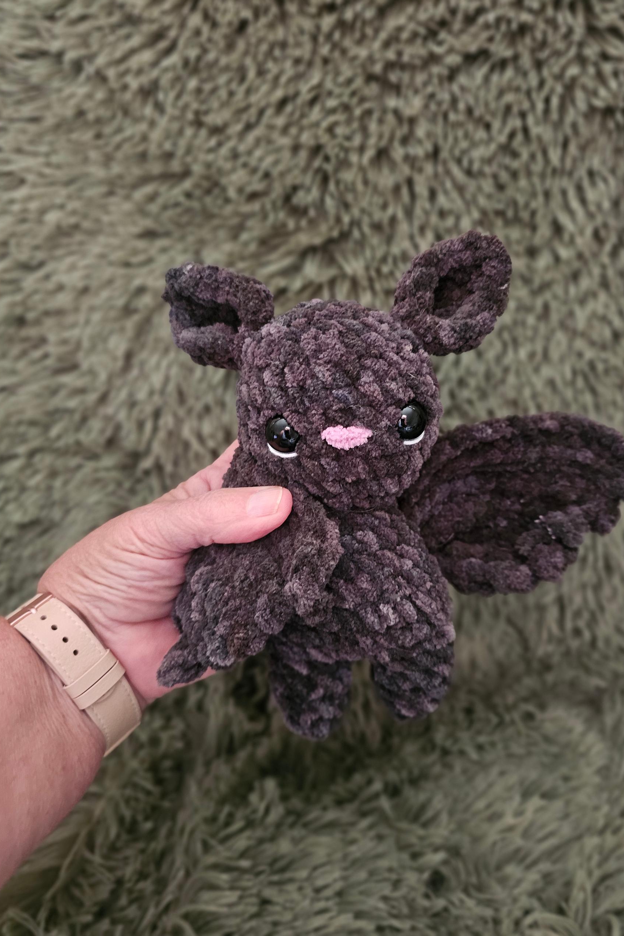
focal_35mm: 24
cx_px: 342
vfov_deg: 73.7
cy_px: 467
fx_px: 624
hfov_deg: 53.0
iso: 1250
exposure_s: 1/29.6
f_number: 1.7
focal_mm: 6.3
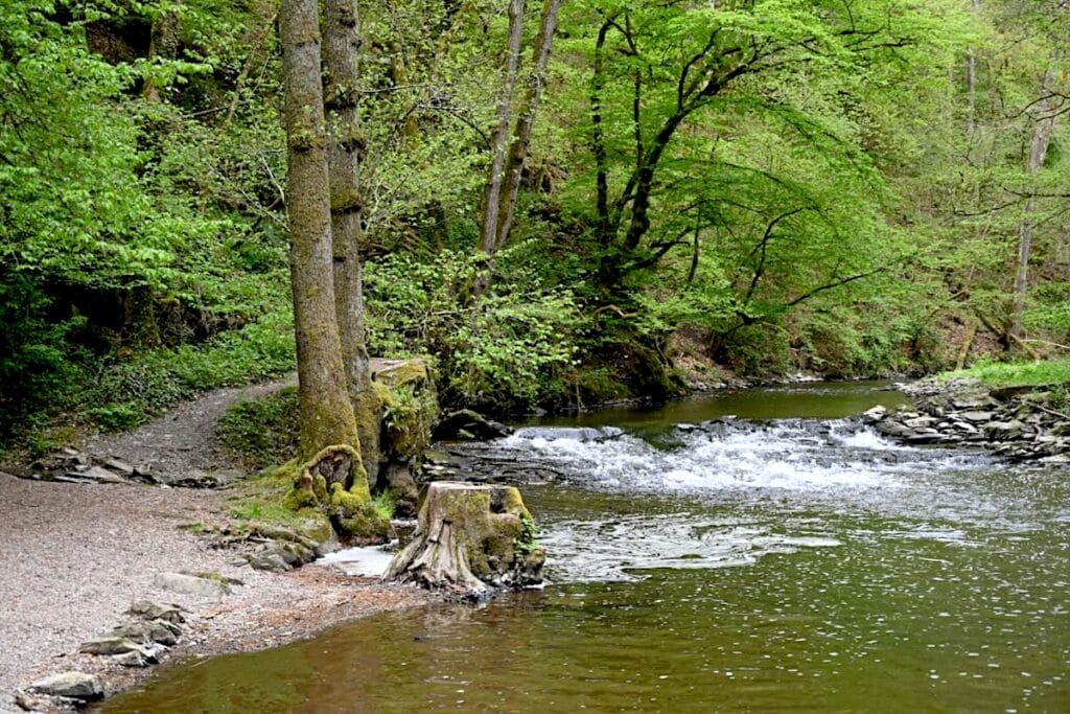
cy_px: 357
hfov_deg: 35.6
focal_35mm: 56
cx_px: 535
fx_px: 1665
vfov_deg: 24.2
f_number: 4
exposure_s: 1/200
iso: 400
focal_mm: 56
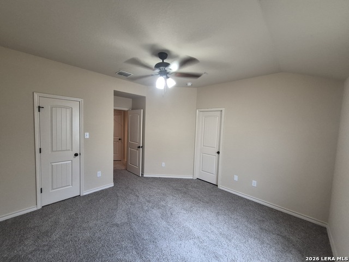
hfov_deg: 106.2
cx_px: 174
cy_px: 131
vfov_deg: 89.9
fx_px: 131
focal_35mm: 13
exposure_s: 1/60
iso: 200
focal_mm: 1.74
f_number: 2.2
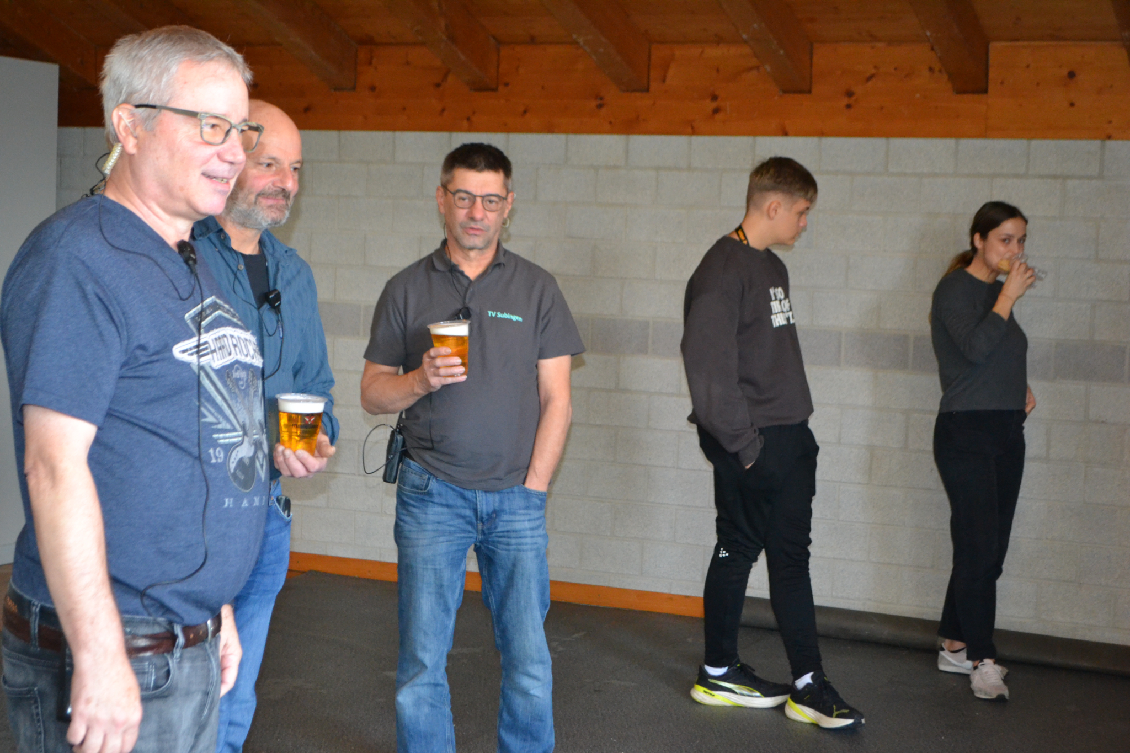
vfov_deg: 21.6
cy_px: 376
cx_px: 565
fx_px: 1977
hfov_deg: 31.9
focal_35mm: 63
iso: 2000
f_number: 5.3
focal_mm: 42
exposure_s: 1/60
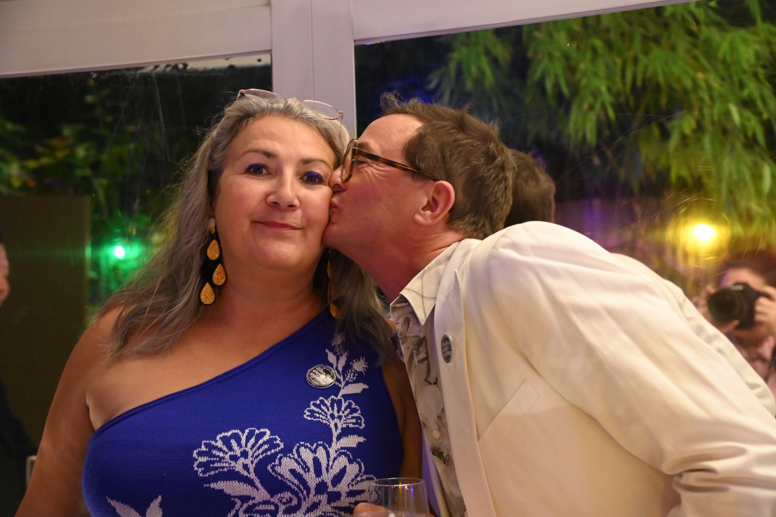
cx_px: 388
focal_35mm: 48
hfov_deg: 41.1
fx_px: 1034
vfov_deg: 28.0
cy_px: 258
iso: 8000
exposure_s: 1/50
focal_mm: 48
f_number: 4.5
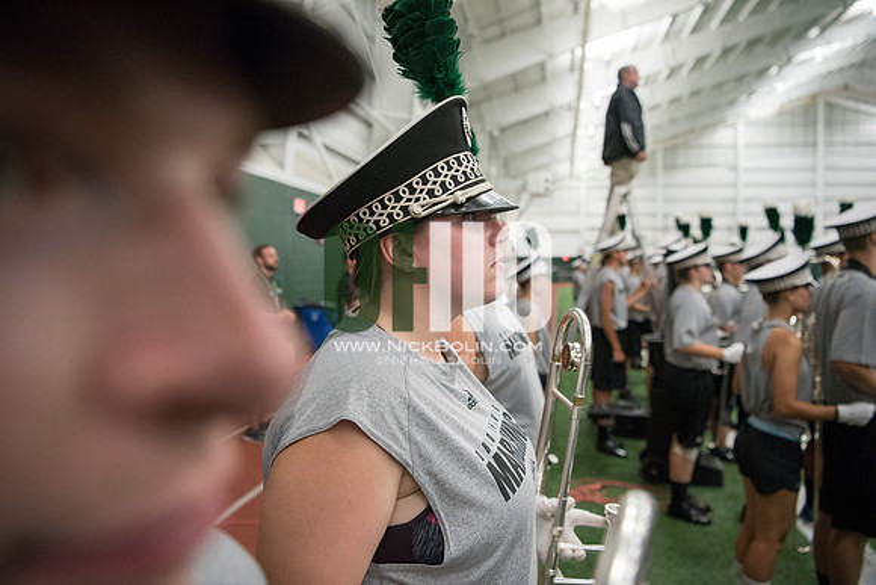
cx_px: 438
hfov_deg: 73.7
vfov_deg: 53.2
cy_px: 292
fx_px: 584
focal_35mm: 24
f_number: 3.2
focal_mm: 24
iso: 3200
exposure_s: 1/200
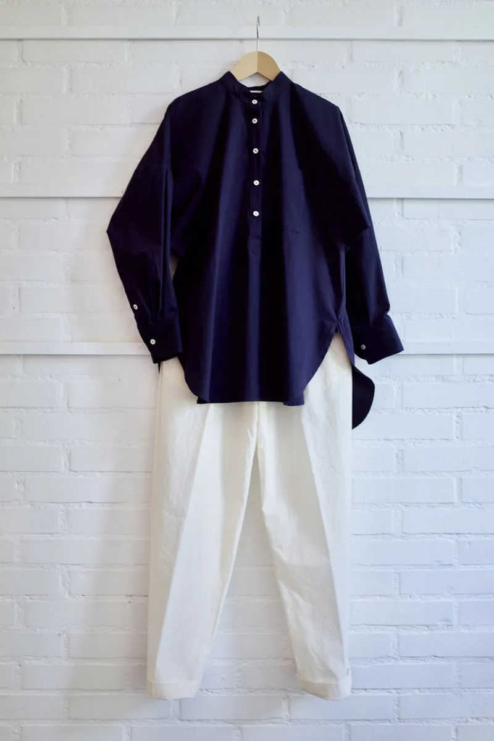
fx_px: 576
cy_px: 370
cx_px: 247
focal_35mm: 28
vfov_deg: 65.5
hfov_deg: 46.4
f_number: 2.8
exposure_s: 1/40
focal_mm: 18.3
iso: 125
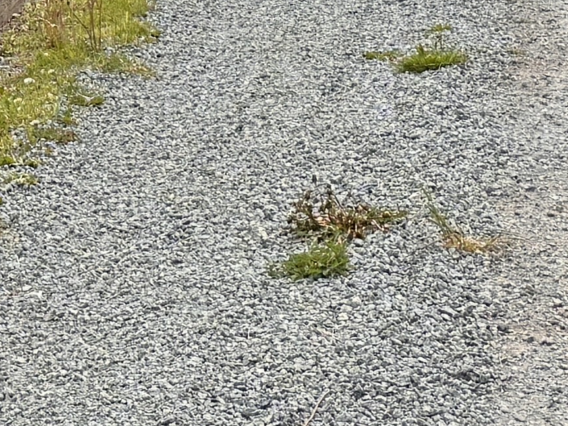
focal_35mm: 159
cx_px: -87
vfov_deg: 9.3
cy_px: 11
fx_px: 2610
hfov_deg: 12.2
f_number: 1.78
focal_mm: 6.76
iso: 80
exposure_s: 1/3247
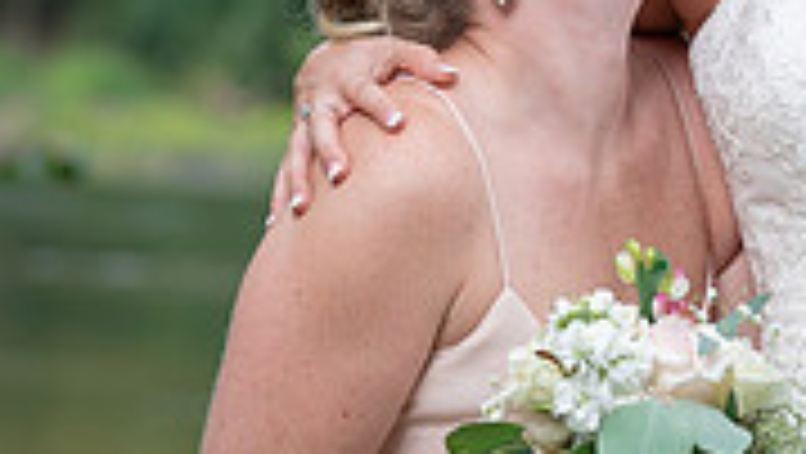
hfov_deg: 5.6
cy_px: 94
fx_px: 8277
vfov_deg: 3.1
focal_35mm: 387
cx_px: 634
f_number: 4
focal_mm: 102
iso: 100
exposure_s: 1/250
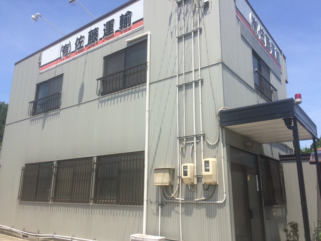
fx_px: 269
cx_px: 160
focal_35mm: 29
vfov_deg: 48.2
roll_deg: -0.3
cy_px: 120
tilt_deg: +12.2
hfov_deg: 61.7
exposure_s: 1/2053
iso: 32
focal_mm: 4.15
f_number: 2.2
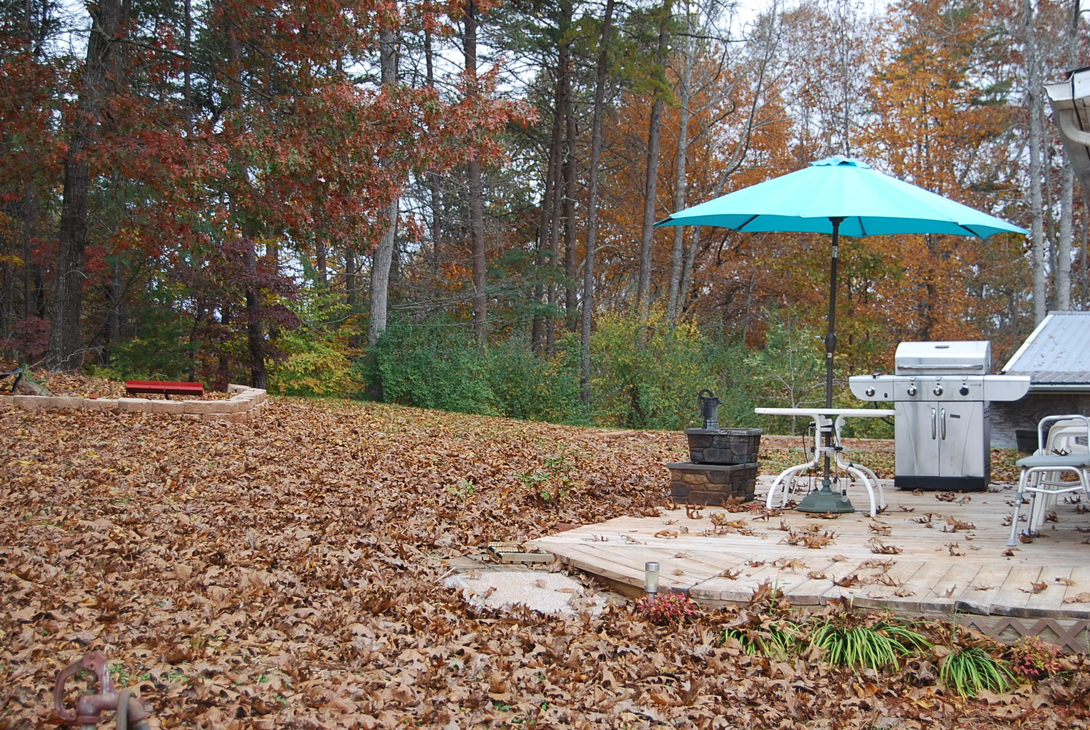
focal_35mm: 57
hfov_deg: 35.0
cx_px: 545
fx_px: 1728
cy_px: 365
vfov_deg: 23.8
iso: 100
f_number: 5.6
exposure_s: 1/125
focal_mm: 38
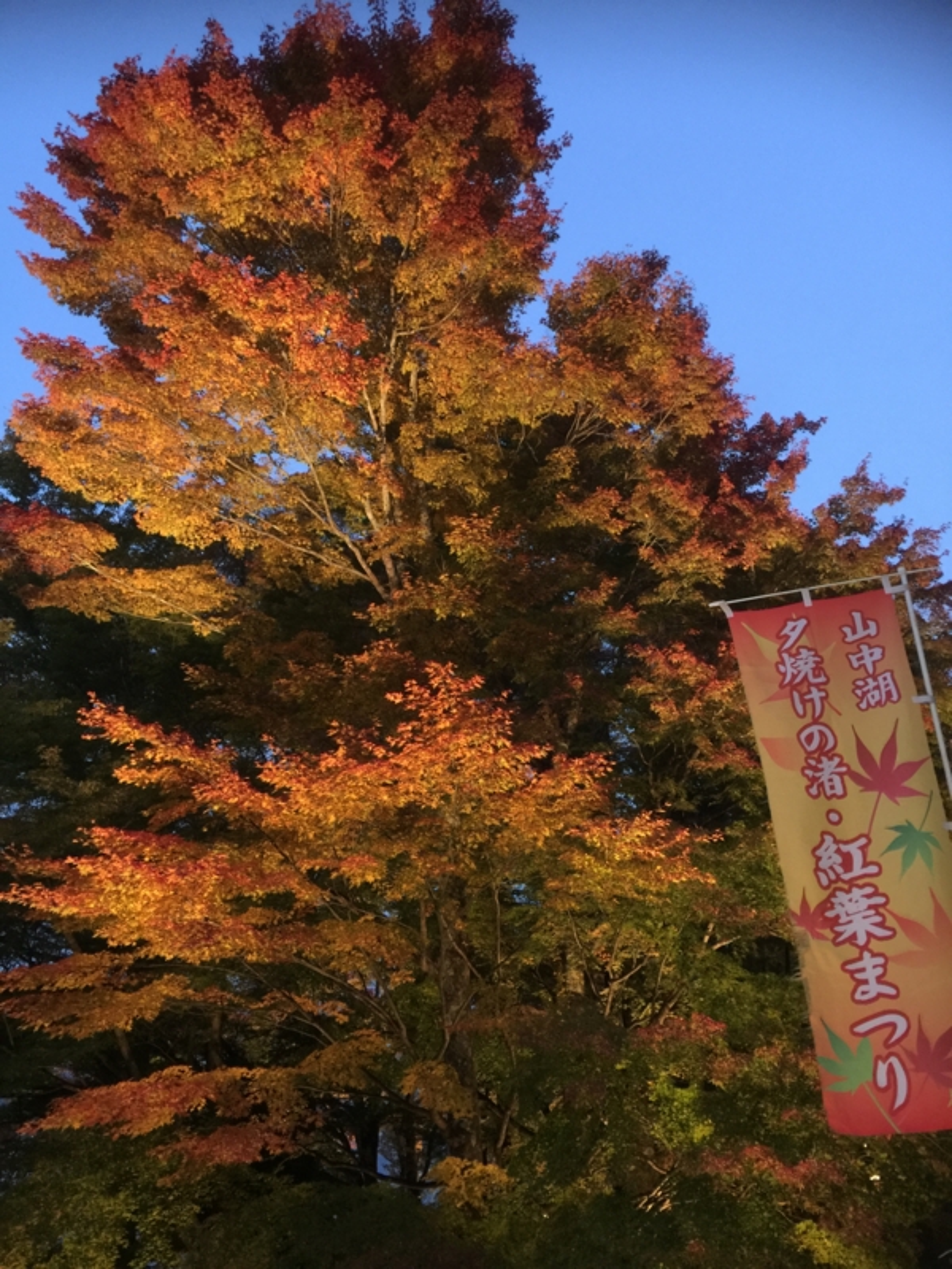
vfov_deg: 61.7
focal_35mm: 29
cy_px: 634
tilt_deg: +25.3
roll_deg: +0.6
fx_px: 1063
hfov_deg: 48.2
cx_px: 476
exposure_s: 1/4
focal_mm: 4.15
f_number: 2.2
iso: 64
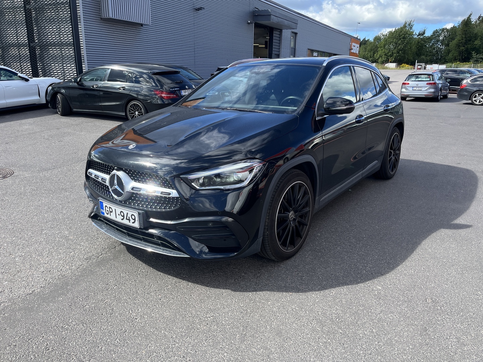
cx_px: 242
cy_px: 181
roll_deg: -1.3
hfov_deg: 67.3
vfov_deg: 53.1
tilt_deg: -16.7
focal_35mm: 26
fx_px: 363
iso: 50
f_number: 1.6
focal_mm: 5.1
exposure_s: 1/1075
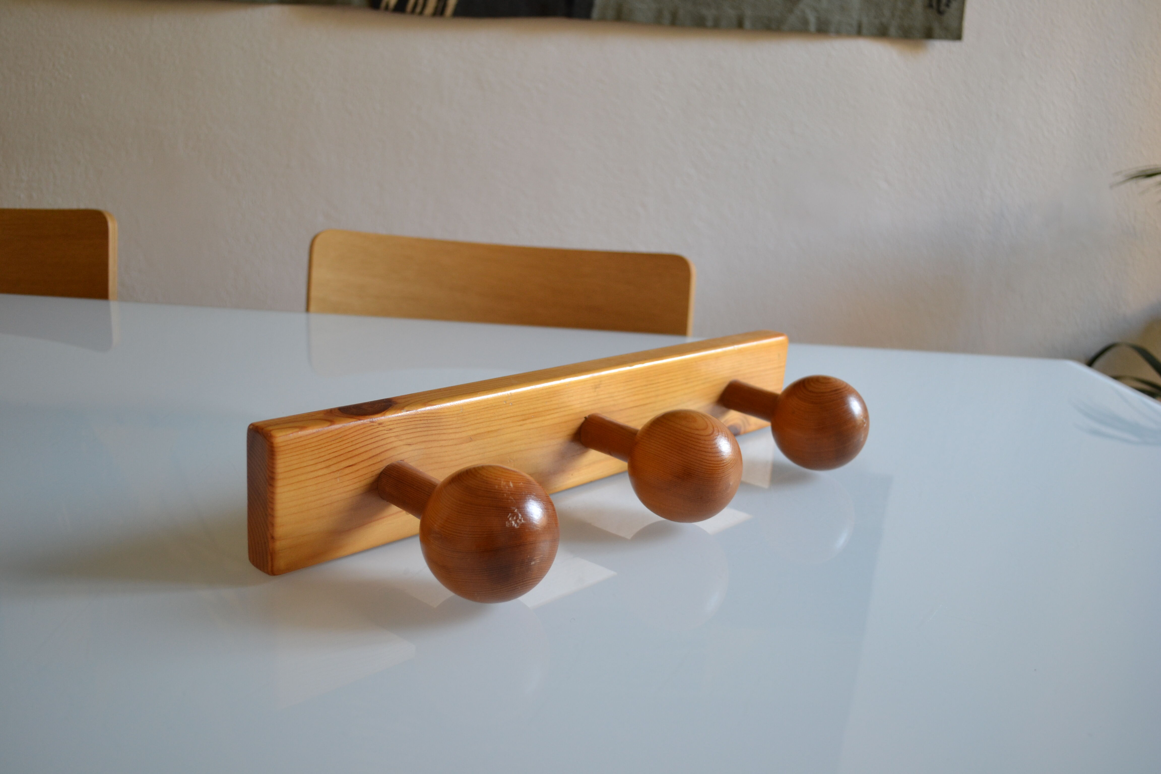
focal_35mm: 33
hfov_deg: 57.2
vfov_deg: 40.0
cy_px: 387
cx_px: 580
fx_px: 1064
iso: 400
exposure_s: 1/40
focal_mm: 22
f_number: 3.8
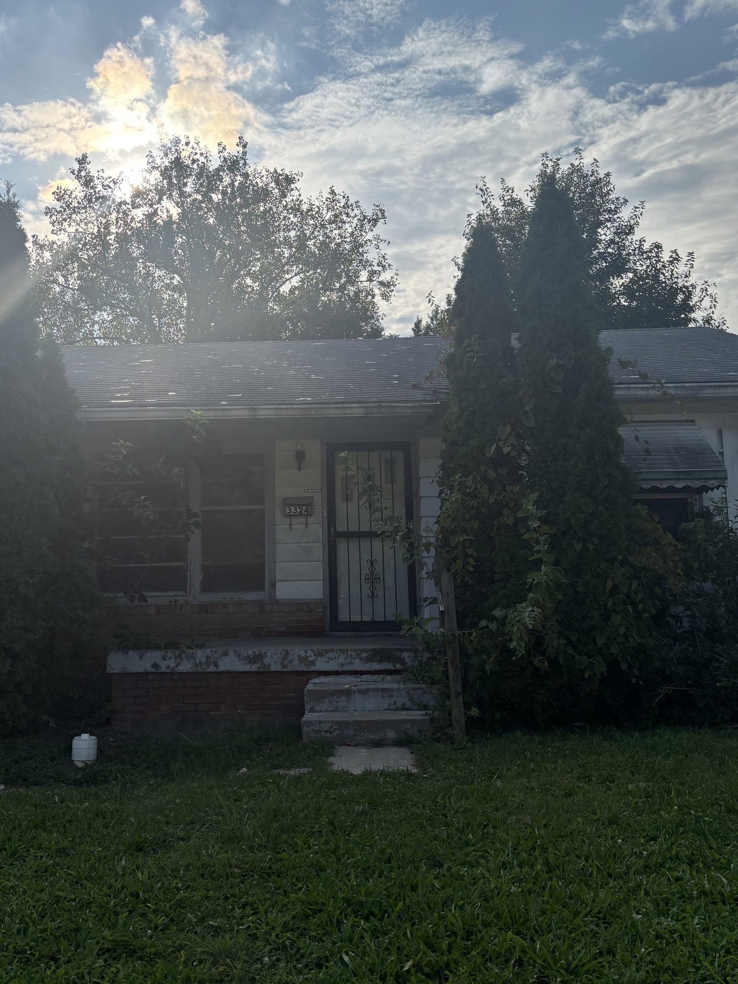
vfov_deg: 56.8
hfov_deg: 44.1
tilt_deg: +7.7
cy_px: 461
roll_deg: +0.1
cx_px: 319
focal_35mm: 32
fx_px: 910
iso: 50
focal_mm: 5.96
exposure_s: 1/7692
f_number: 1.6
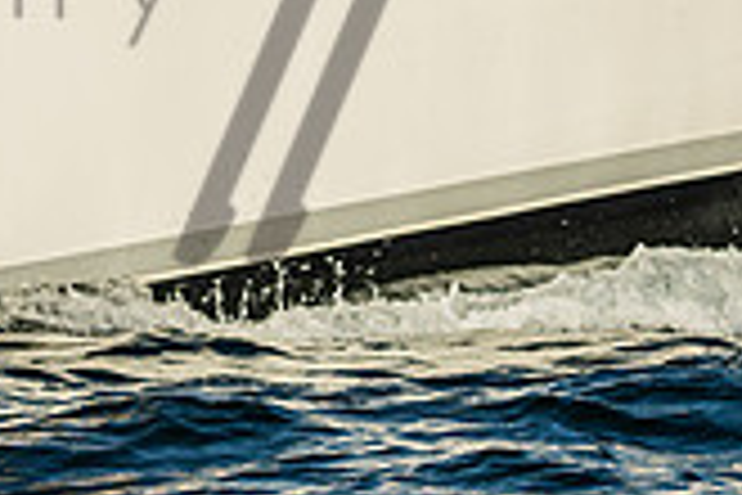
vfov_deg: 2.4
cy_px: -392
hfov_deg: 3.7
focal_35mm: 562
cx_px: 120
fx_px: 11583
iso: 400
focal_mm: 125
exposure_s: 1/5000
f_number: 5.6
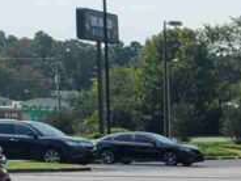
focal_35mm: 145
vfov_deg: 10.0
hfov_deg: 11.7
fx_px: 1010
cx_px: 533
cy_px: 257
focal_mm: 4.3
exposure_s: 1/1199
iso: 50
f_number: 2.4
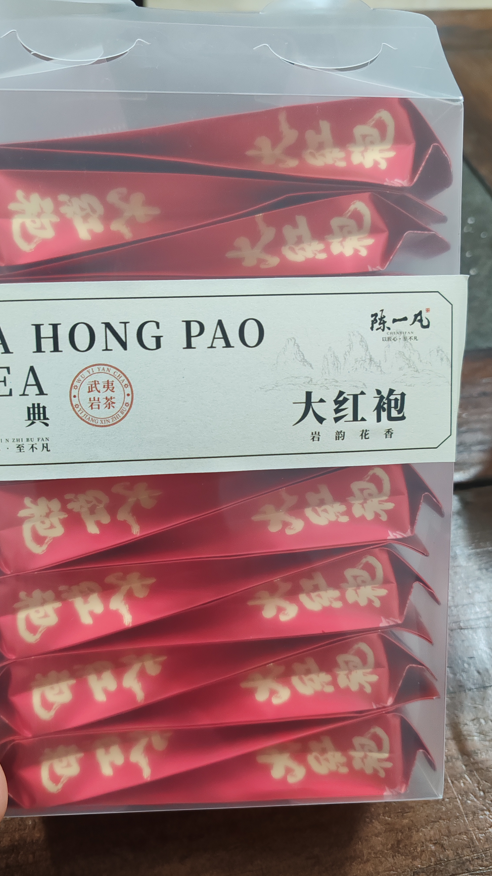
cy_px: 444
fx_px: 696
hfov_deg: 38.9
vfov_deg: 64.3
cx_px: 218
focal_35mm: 30
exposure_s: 1/50
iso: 2000
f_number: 1.9
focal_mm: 6.12
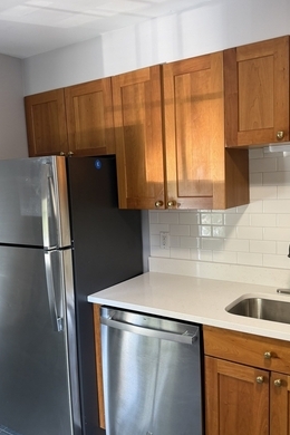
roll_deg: +2.6
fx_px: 387
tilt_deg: -6.5
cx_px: 140
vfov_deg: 58.7
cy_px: 225
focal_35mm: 32
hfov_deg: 41.1
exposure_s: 1/60
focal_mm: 6.76
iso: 200
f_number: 1.78
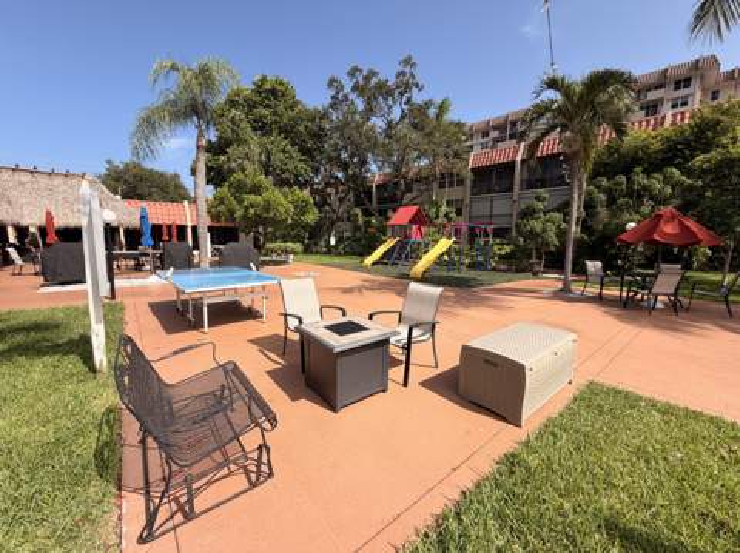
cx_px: 370
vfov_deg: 85.6
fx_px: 299
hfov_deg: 102.1
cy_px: 276
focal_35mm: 14
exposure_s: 1/770
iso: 25
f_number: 2.2
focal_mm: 2.22
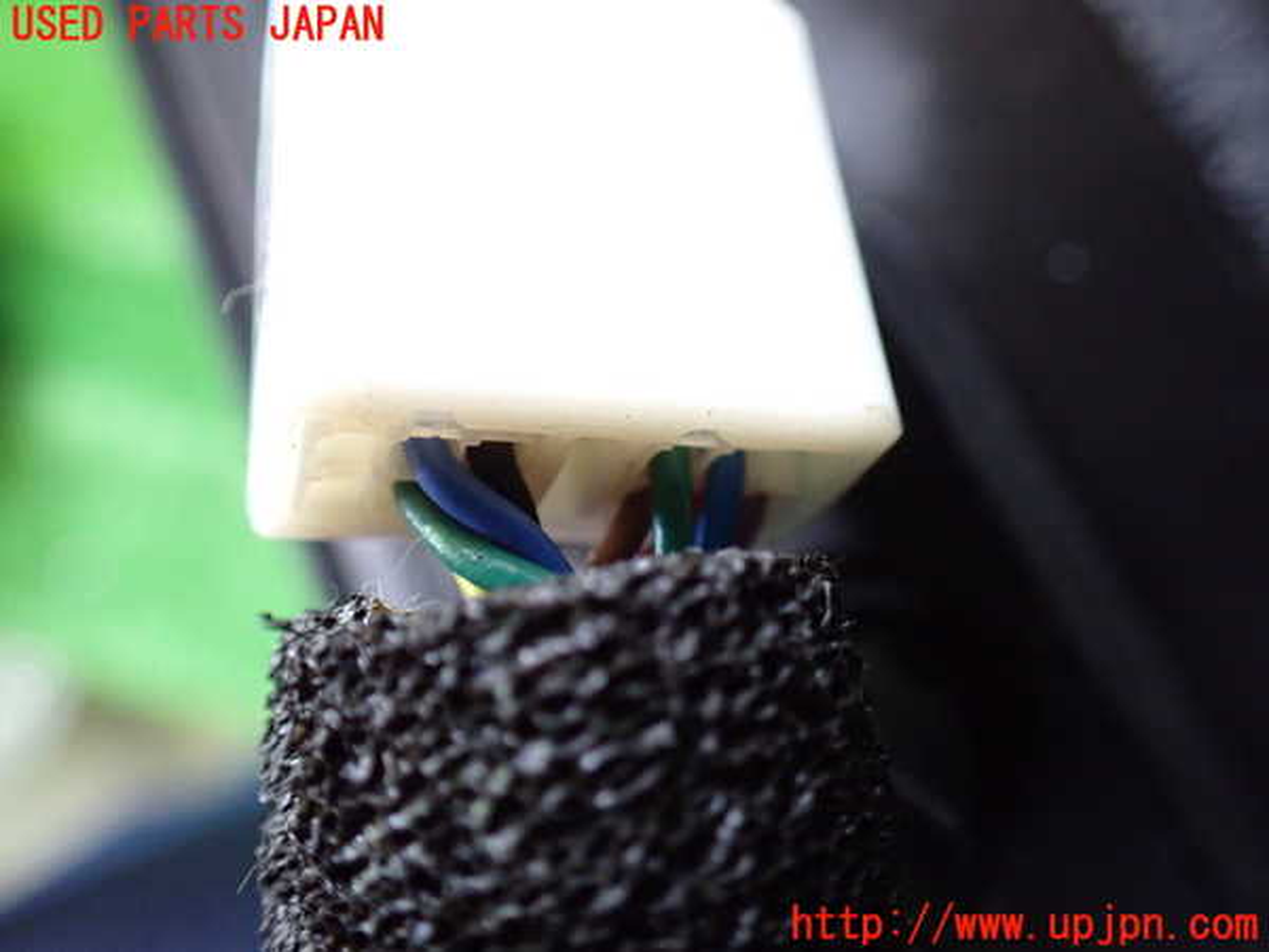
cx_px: 634
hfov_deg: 60.0
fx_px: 1100
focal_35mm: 30
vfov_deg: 46.8
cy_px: 476
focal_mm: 5.4
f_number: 2.3
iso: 1000
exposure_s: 1/30
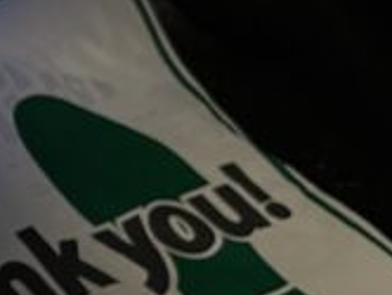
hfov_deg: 14.6
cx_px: -201
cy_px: 271
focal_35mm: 125
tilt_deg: -45.0
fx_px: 1418
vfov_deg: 11.8
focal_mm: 5.7
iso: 250
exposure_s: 1/50
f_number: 1.5
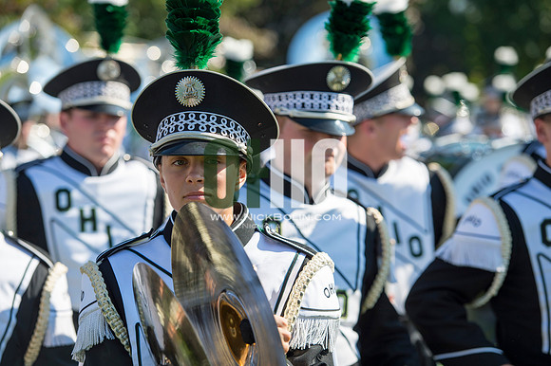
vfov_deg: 10.5
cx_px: 276
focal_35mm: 130
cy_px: 183
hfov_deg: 15.8
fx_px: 1989
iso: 200
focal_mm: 130
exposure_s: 1/1000
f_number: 4.5
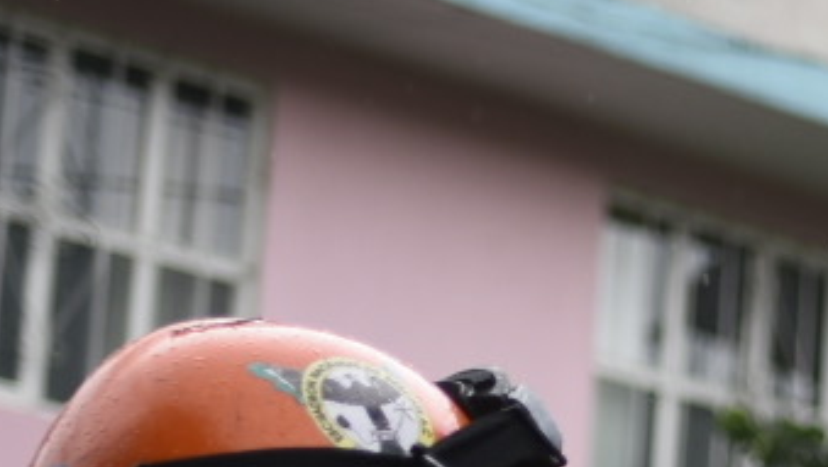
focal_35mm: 175
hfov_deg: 11.8
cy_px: 910
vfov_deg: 6.7
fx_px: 3844
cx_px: 1219
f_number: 1.8
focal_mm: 35
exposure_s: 1/800
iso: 160
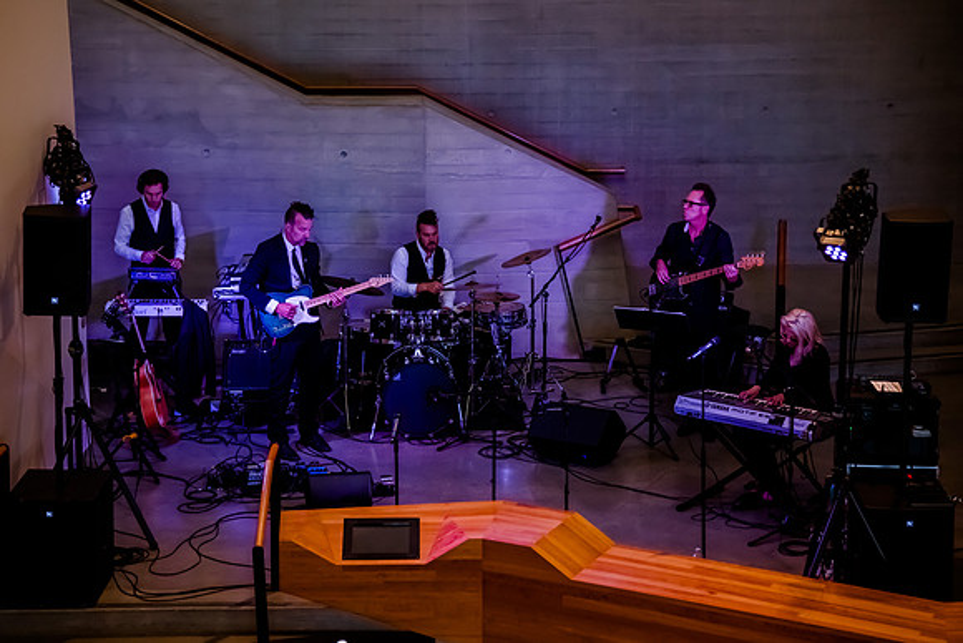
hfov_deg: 22.8
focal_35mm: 89
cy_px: 293
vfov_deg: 15.3
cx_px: 464
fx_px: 2393
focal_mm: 78
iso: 4000
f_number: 4
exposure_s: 1/250
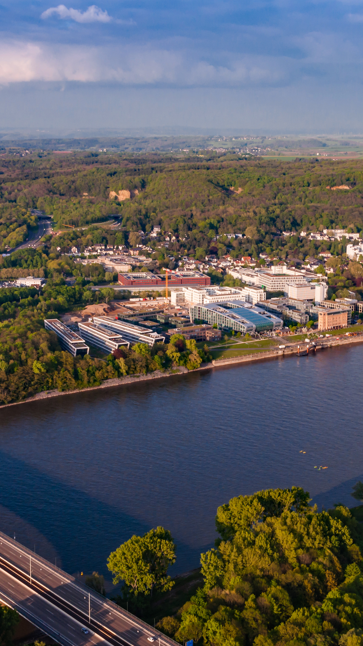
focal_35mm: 53
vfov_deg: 39.2
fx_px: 907
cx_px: 179
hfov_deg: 22.6
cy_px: 320
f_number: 8
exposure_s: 1/250
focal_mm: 22
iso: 250
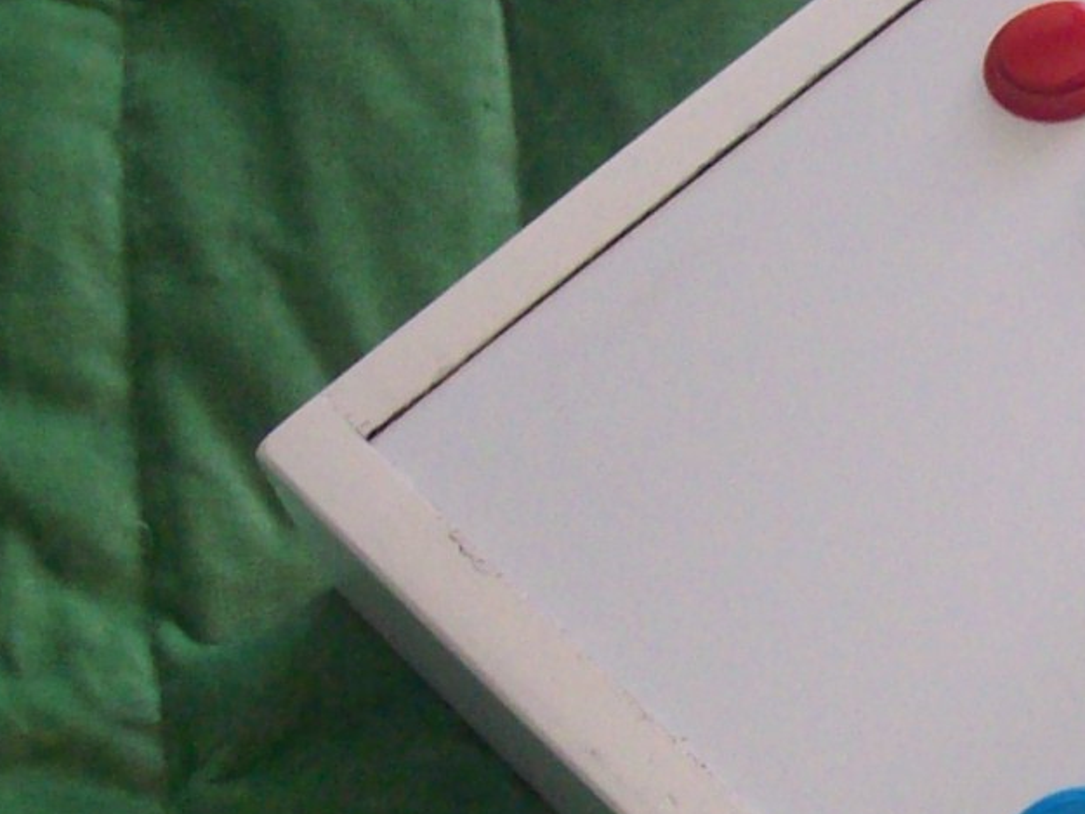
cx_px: 1432
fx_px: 3699
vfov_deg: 12.5
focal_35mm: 118
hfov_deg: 15.8
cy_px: 559
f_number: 2.7
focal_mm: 6
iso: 193
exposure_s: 1/11.3
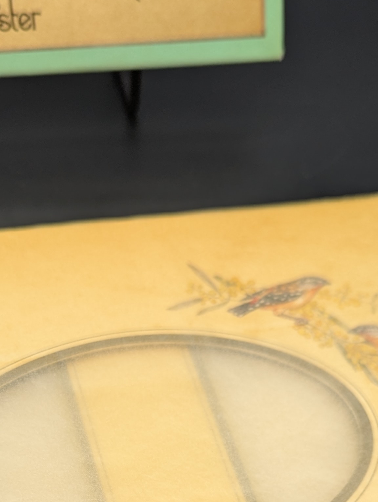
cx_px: 189
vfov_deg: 27.9
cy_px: 533
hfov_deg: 23.0
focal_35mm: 64
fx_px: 929
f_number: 1.85
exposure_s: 1/112
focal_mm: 6.81
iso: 48
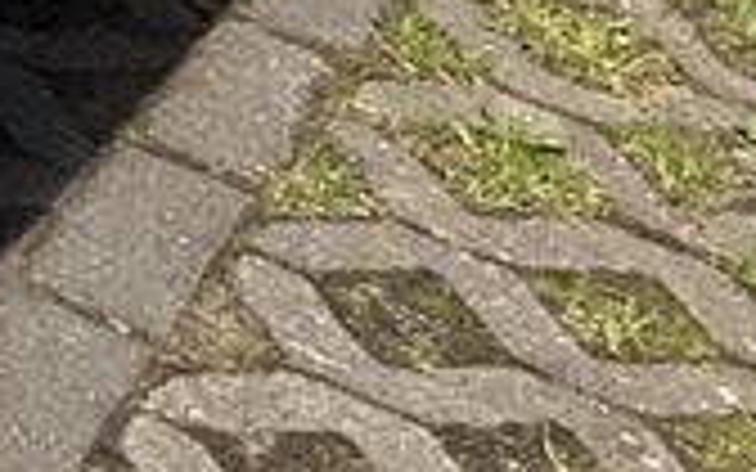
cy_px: -692
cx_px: -1094
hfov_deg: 8.6
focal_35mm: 220
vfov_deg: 5.7
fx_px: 4533
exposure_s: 1/4065
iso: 25
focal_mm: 3
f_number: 1.8
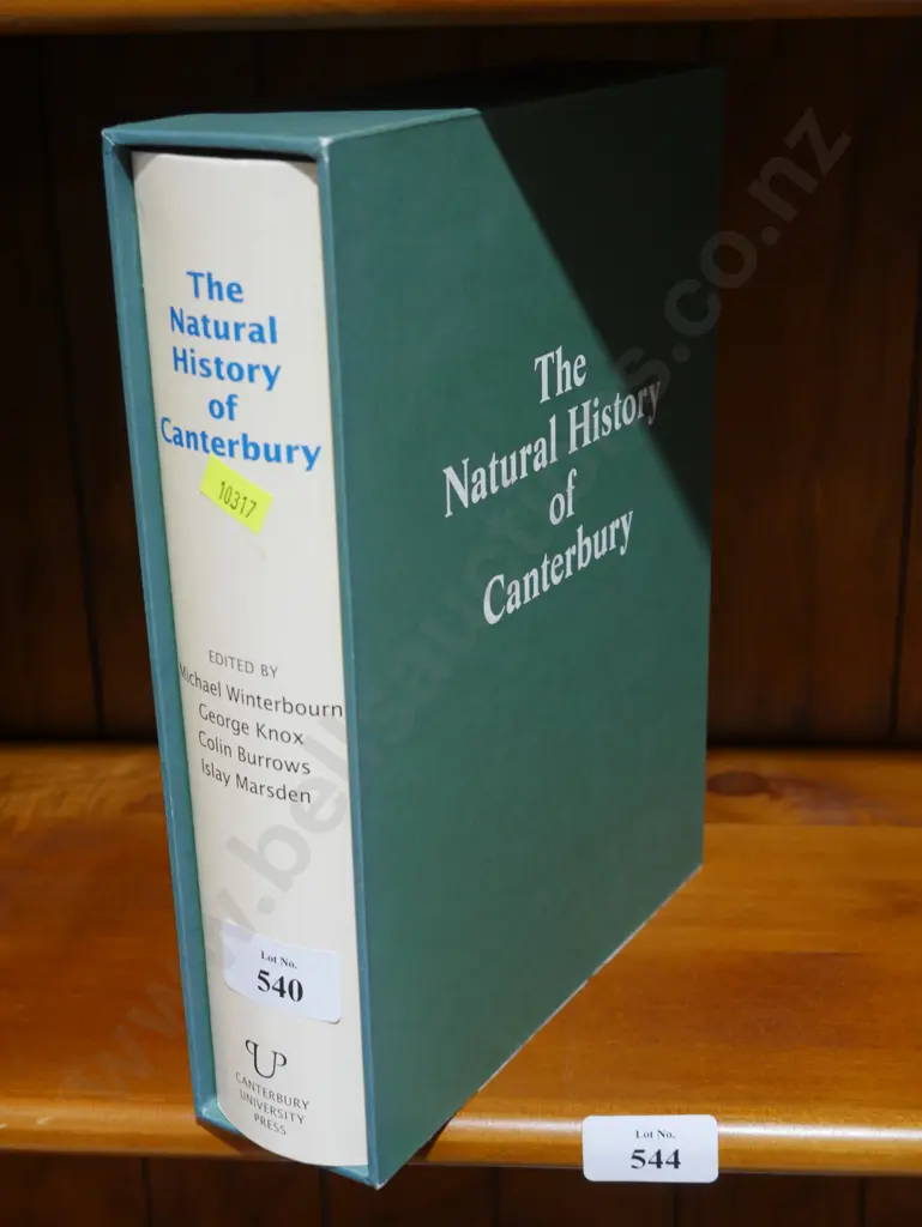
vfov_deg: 38.2
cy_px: 614
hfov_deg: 29.1
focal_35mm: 50
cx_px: 461
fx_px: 1774
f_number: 5.3
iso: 800
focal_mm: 25
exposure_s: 1/60
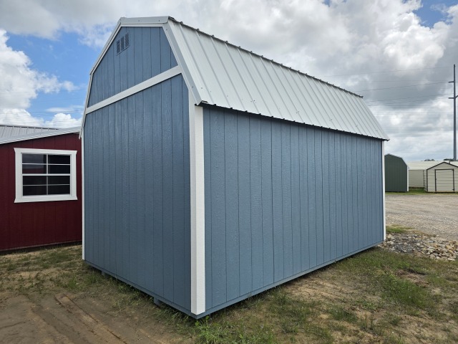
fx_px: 304
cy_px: 172
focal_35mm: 23
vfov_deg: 58.9
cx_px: 229
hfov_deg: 73.9
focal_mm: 6.3
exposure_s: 1/7626
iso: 80
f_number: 1.7
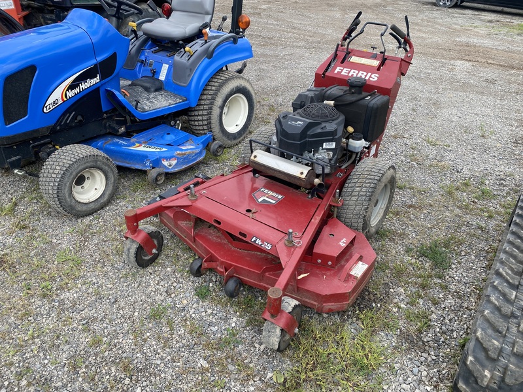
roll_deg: -3.1
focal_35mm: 26
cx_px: 262
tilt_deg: -30.7
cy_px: 196
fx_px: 393
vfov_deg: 53.1
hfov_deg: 67.3
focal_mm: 4.25
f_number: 1.8
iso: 32
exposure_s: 1/762
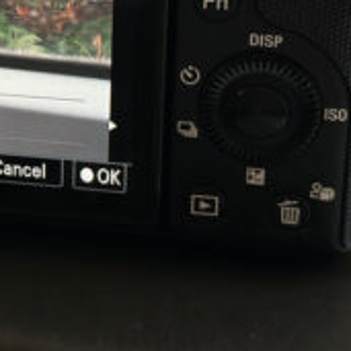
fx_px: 1595
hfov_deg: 12.3
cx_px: -68
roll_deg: -0.4
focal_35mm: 139
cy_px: -2
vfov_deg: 12.4
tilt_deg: -21.1
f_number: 1.78
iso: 200
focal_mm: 6.86
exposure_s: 1/60
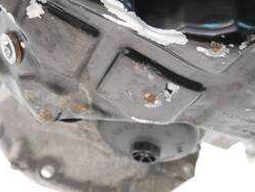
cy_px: 70
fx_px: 346
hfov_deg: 40.4
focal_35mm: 47
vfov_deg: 30.8
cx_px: 113
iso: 1600
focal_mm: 12
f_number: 3.5
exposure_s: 1/60
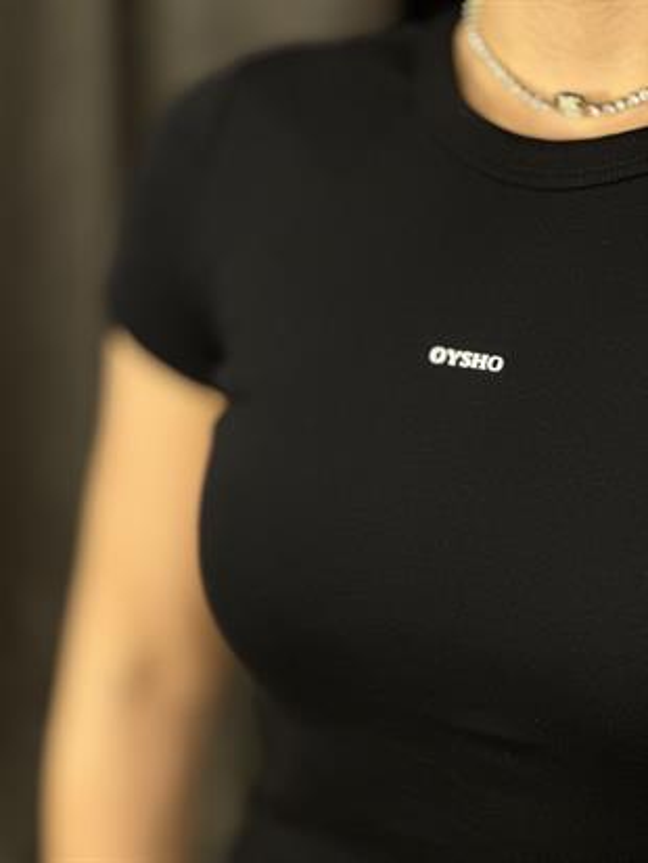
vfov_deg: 25.3
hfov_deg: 19.1
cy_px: 432
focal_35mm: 77
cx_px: 324
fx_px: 1921
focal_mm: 9
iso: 200
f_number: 2.8
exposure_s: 1/33
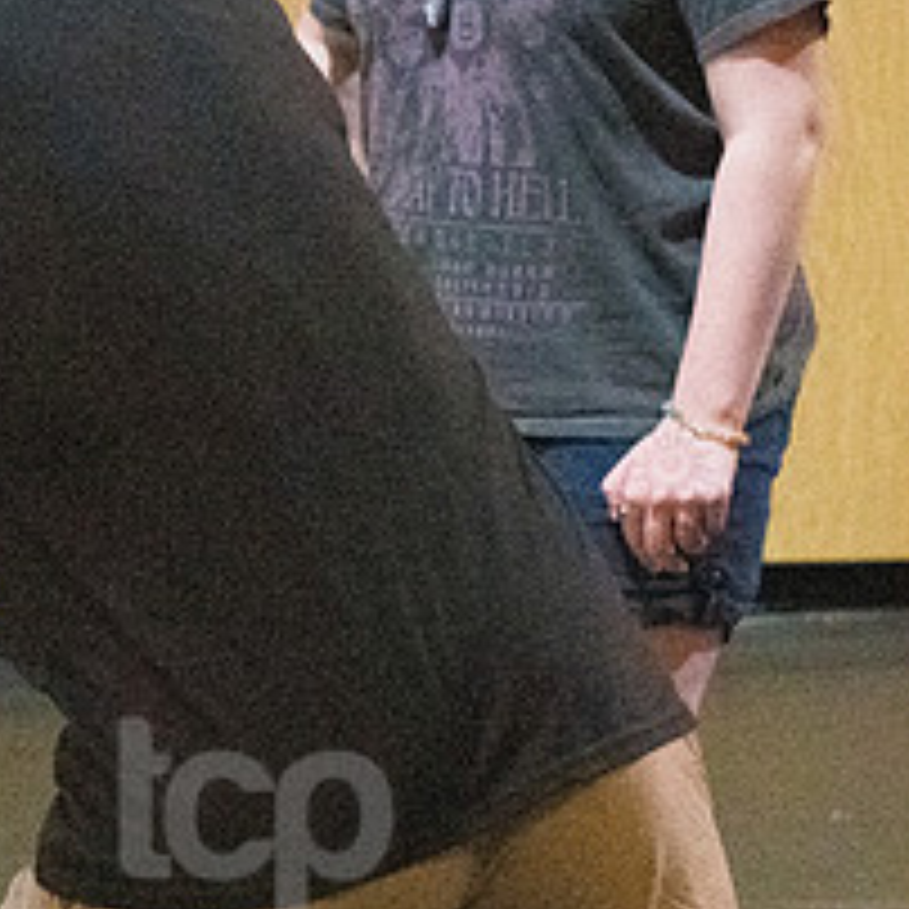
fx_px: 7190
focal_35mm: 242
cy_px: 248
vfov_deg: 7.2
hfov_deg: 7.1
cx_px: -382
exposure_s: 1/400
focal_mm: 66
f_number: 5.6
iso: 25600
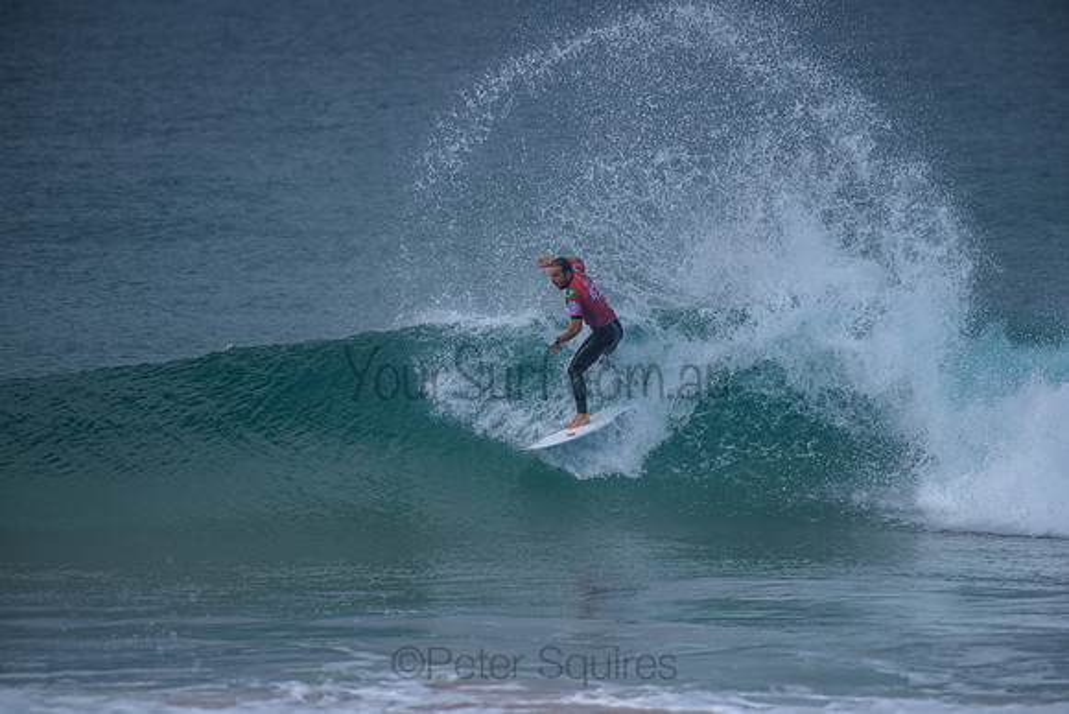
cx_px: 534
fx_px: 15109
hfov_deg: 4.1
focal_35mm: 509
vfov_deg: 2.7
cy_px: 357
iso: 140
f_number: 5.6
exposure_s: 1/800
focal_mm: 500
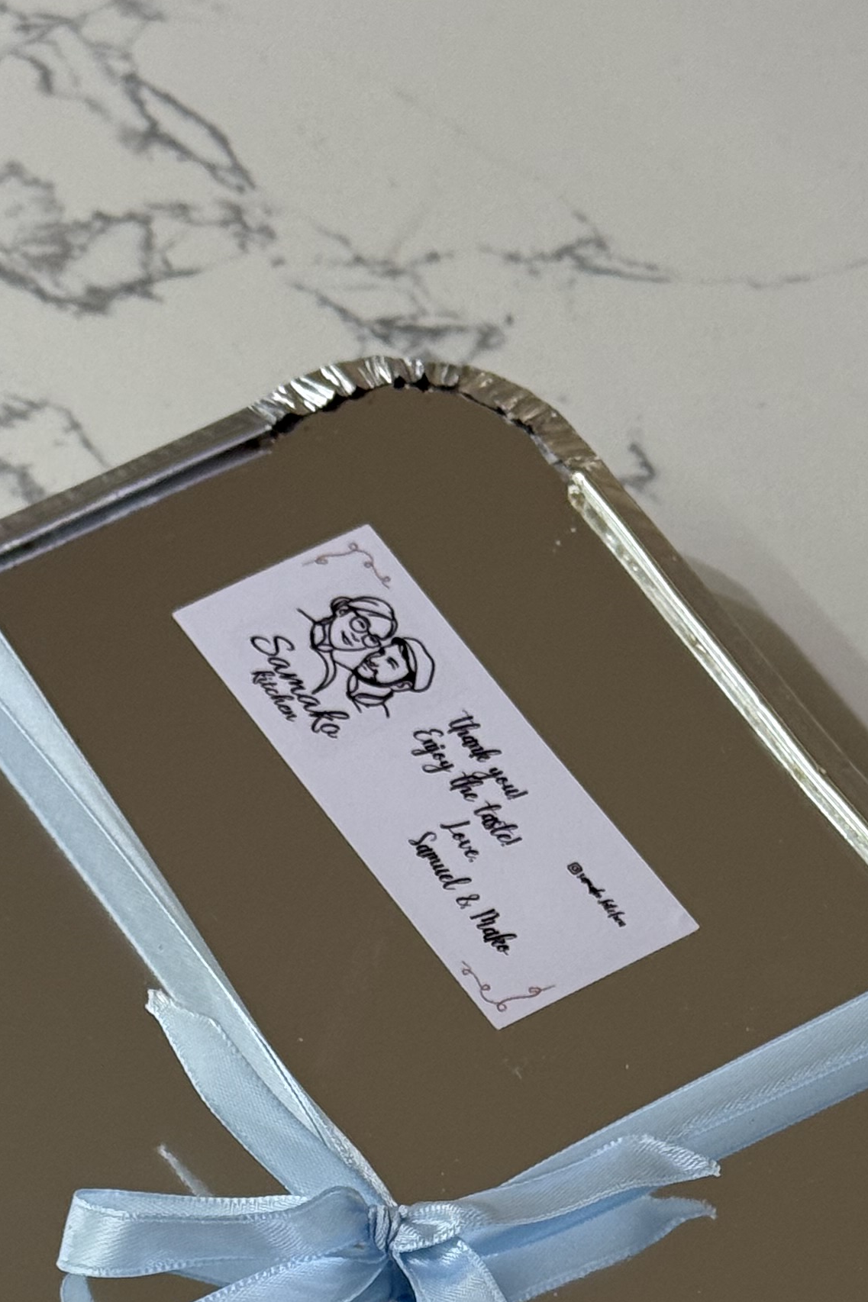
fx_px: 4268
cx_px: 529
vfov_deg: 16.9
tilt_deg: -56.0
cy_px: 1346
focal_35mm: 118
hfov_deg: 11.6
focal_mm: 6.76
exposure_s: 1/60
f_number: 1.78
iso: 100
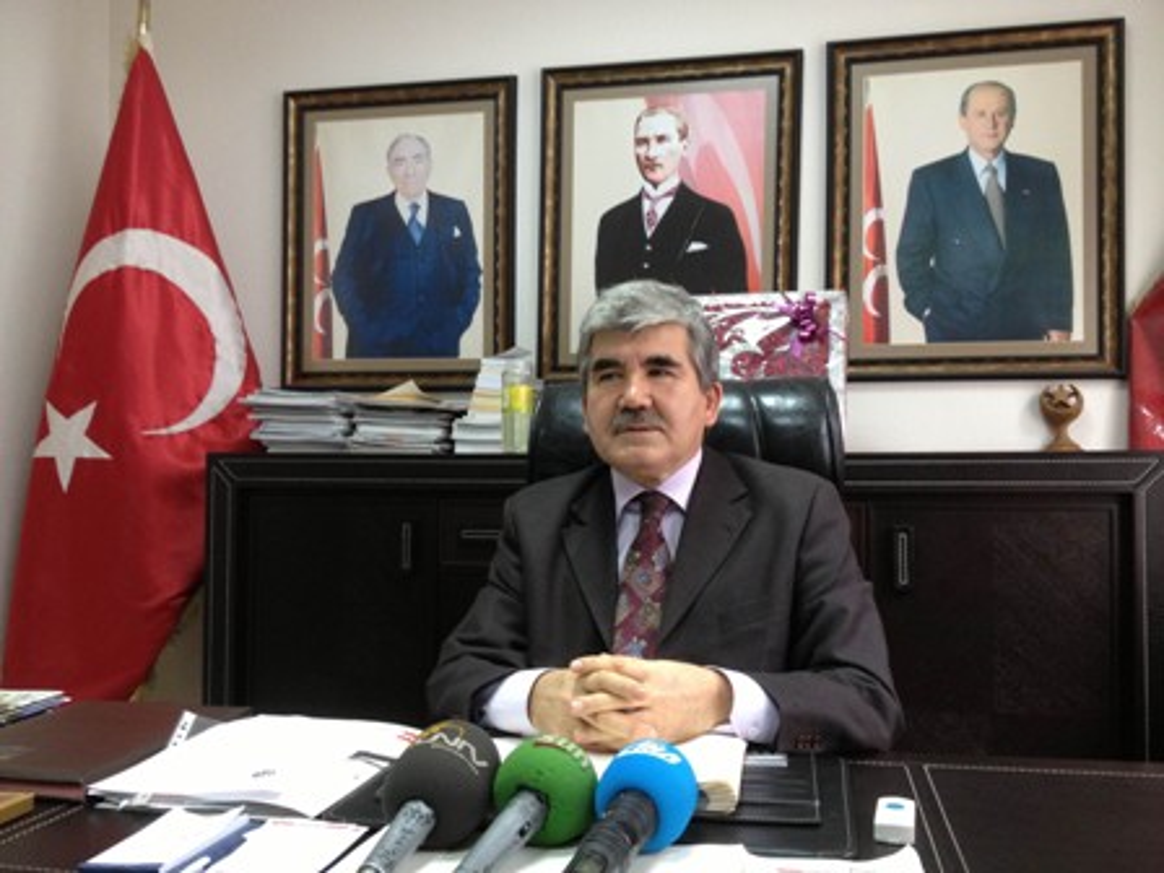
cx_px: 582
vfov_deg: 40.7
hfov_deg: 52.6
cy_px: 436
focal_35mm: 35
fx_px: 1177
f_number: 2.4
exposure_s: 1/20
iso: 125
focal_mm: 4.28
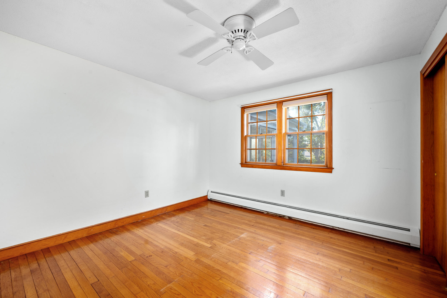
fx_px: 180
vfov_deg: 79.2
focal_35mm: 14
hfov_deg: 102.3
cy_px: 149
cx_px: 224
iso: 320
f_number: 8
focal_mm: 14.5
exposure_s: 1/3
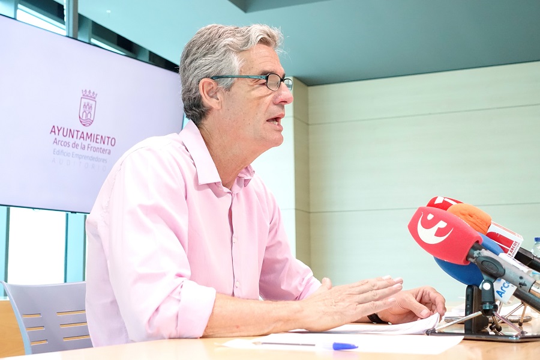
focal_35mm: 46
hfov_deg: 42.8
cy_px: 180
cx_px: 270
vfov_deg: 29.2
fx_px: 690
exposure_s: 1/200
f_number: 2.8
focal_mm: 16.84
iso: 1600
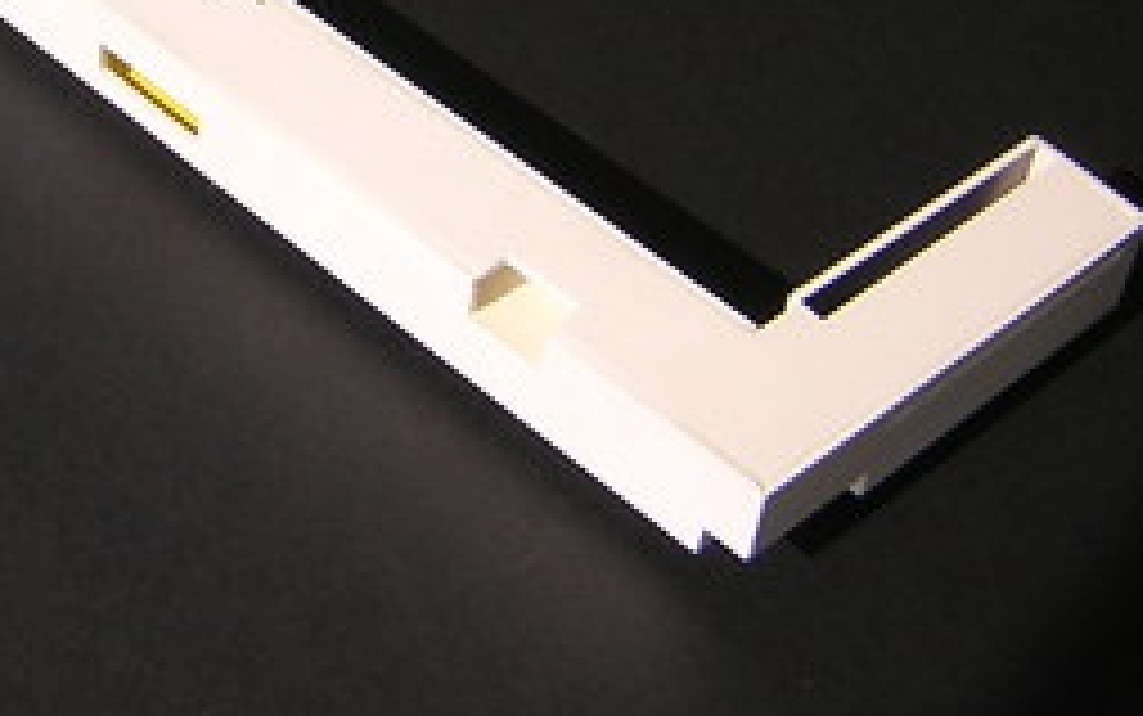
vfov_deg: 17.1
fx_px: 2337
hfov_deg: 27.3
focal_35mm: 75
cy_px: 65
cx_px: 356
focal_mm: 4.7
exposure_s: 1/159
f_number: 2.6
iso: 100
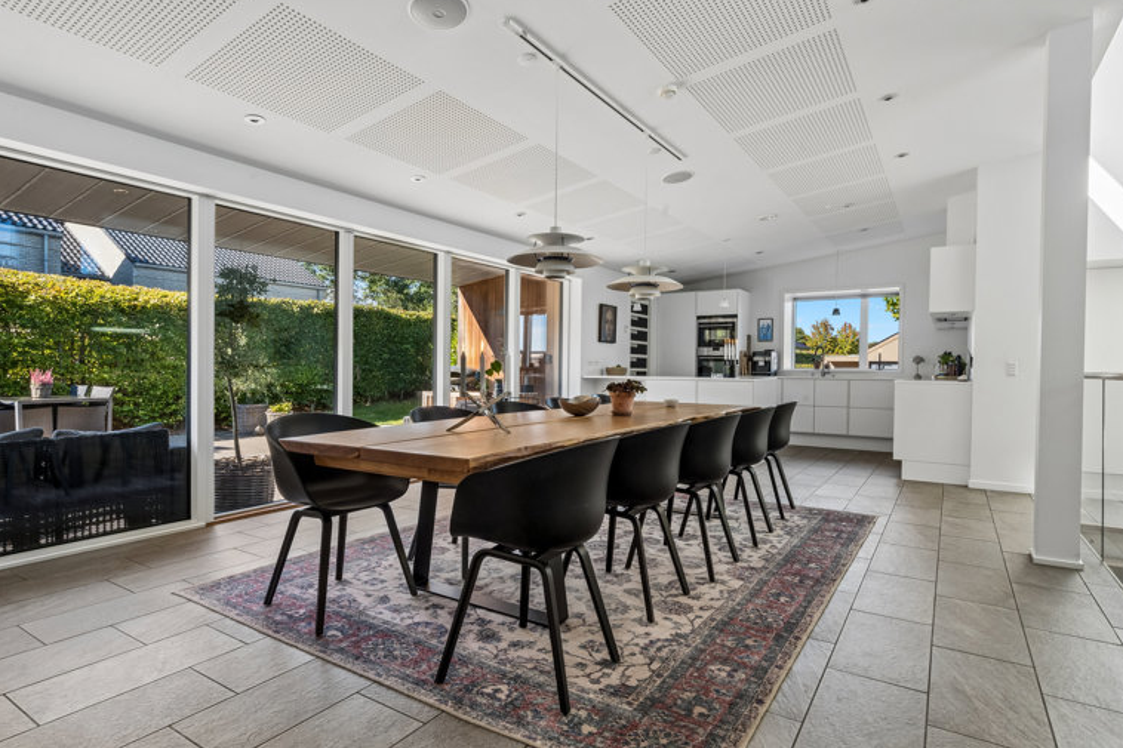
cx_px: 564
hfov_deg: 86.9
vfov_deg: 64.5
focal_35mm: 19
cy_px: 373
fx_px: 593
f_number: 14
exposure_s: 1/8
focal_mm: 18
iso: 400
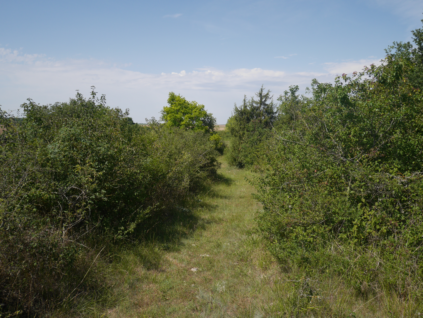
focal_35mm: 32
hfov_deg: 56.8
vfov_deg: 44.2
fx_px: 391
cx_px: 212
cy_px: 159
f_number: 4
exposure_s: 1/2000
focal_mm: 16
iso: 200
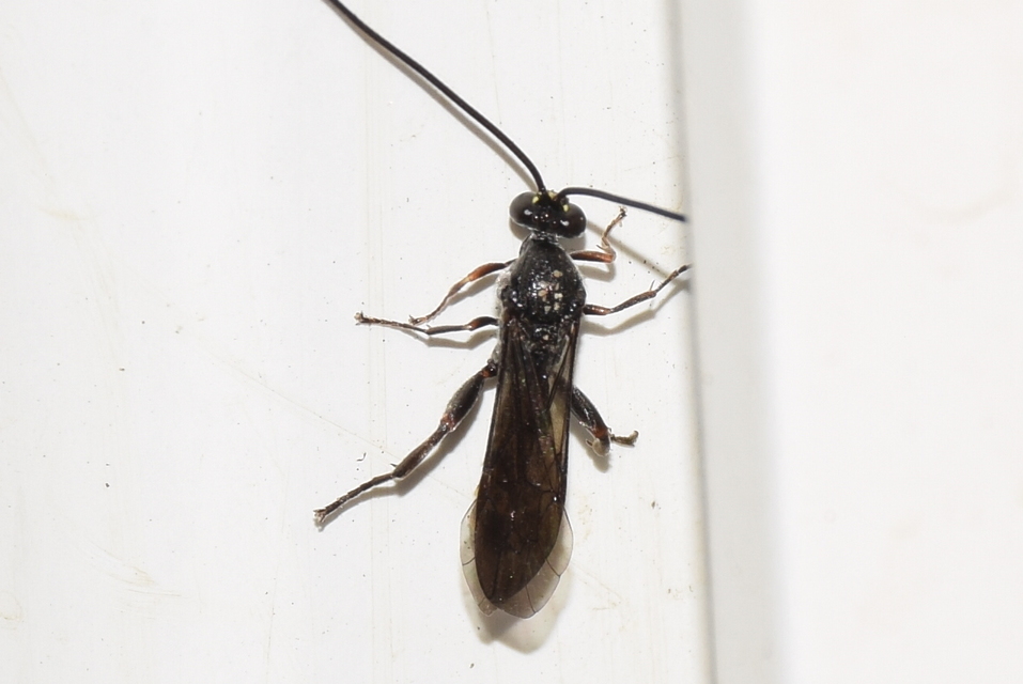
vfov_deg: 6.6
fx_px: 5973
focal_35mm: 210
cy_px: 342
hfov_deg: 9.8
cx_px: 512
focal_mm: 140
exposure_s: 1/160
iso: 100
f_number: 11
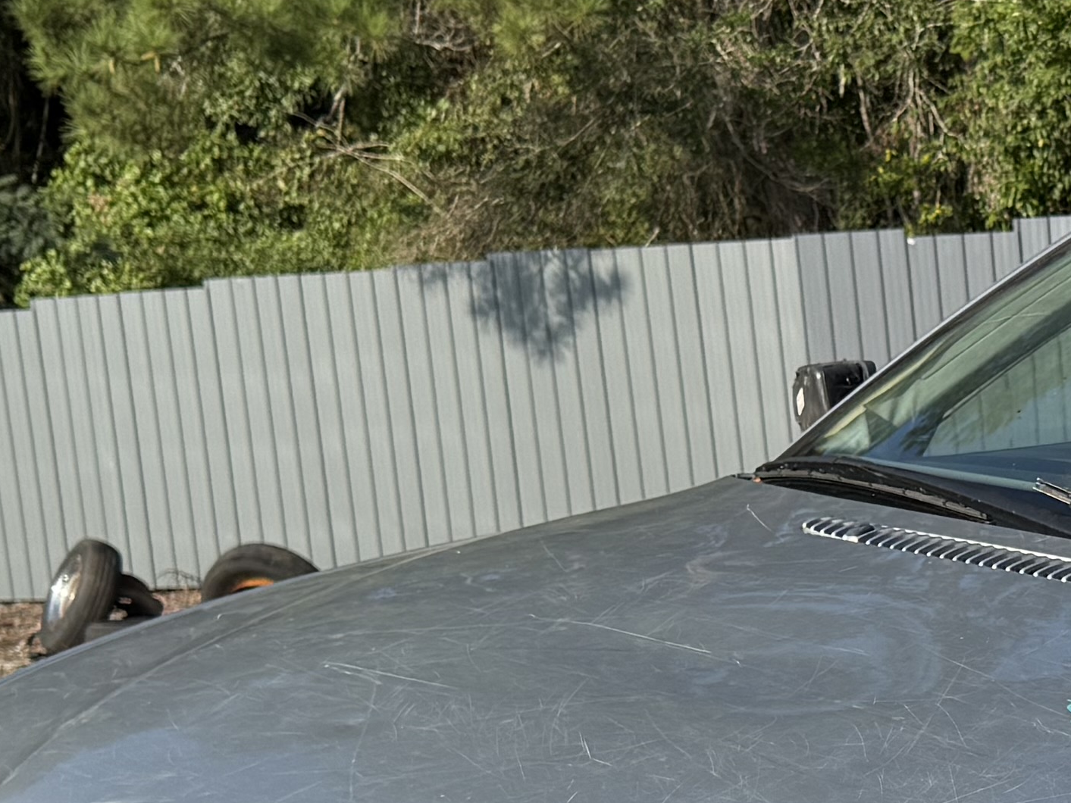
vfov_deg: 14.7
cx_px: 1286
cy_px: 1006
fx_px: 3001
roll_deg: +3.5
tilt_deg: -12.2
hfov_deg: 19.1
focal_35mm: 97
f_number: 1.78
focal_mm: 6.76
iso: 80
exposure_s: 1/3145
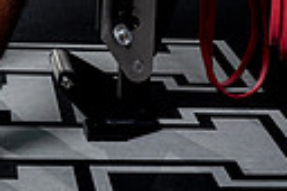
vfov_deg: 8.3
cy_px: -270
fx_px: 1202
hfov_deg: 13.6
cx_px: 114
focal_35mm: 151
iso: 640
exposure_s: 1/250
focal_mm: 43
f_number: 9
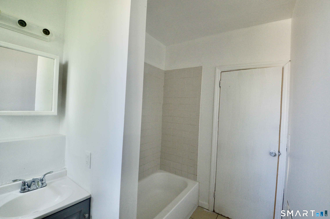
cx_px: 165
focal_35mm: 15
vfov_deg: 77.2
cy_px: 110
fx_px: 137
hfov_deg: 100.4
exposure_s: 1/60
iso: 720
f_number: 8
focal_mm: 10
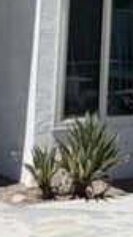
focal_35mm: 149
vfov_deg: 13.9
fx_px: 937
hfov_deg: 7.7
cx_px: 282
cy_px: -77
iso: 80
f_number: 1.78
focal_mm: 6.76
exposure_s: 1/6711
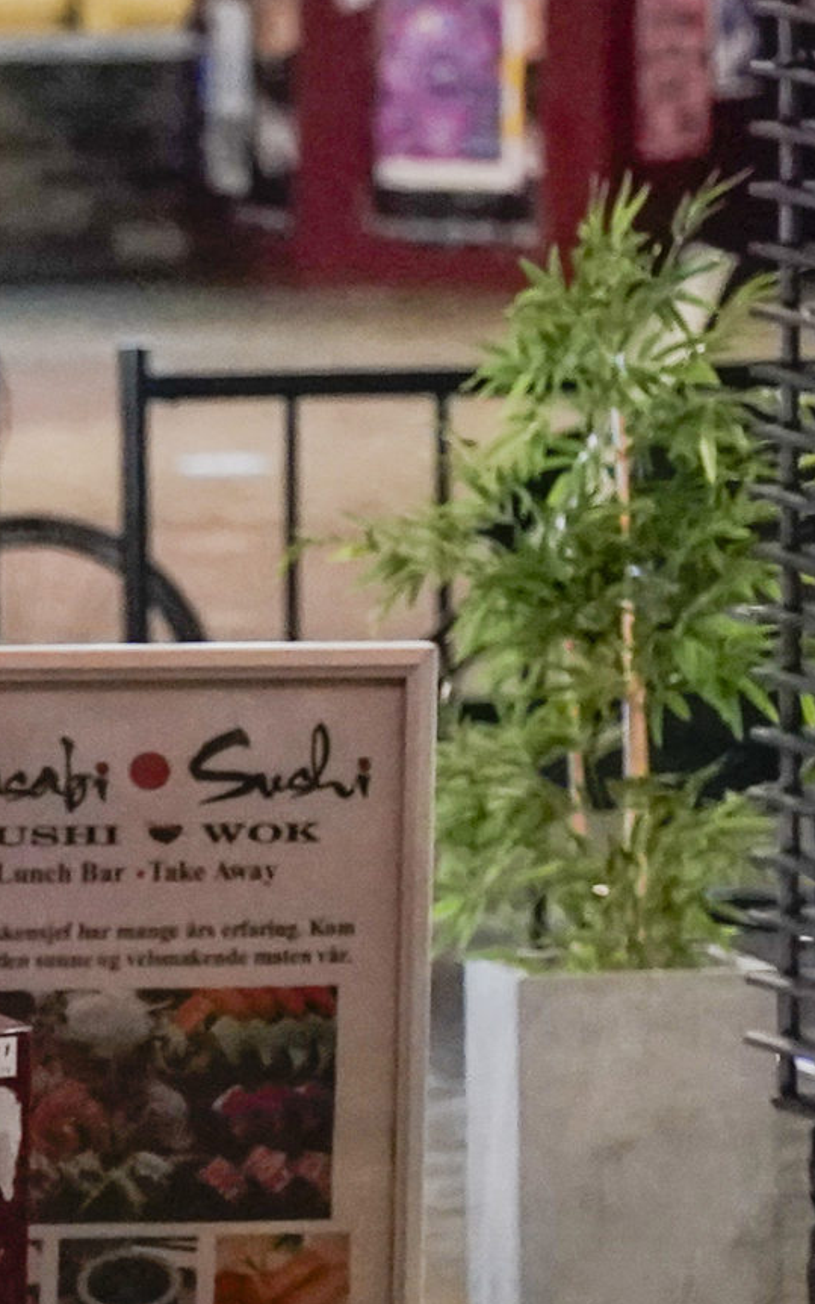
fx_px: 25259
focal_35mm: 711
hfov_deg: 1.8
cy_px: 945
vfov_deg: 3.0
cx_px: -877
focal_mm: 157
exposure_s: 1/80
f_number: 2.8
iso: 5000
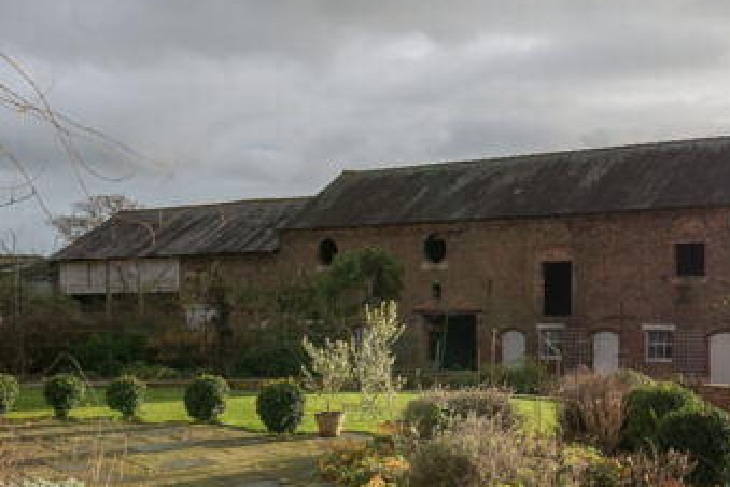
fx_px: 933
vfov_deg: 29.1
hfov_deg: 39.3
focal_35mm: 46
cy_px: 321
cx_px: 672
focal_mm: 15
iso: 200
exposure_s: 1/640
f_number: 9
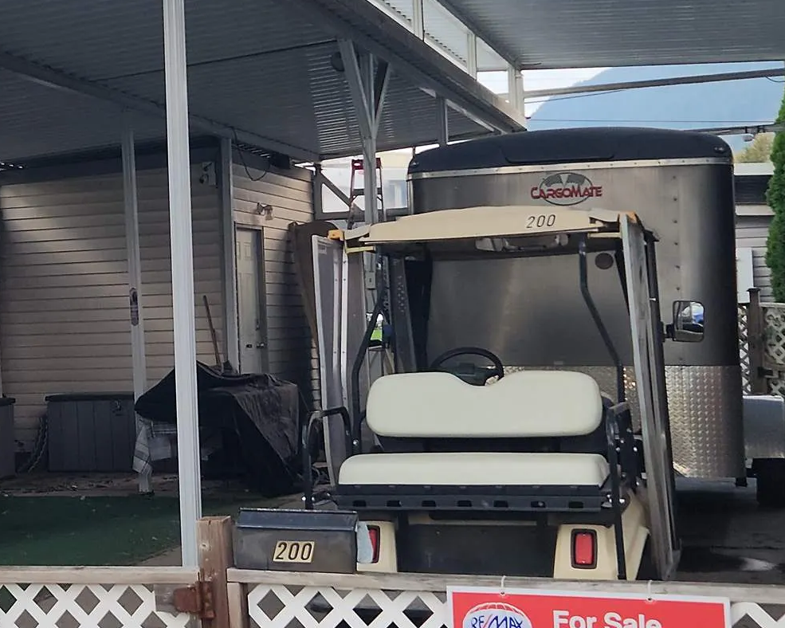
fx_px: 1626
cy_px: 258
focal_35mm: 70
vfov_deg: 21.8
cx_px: 155
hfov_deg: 26.6
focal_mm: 5.4
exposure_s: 1/129
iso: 20
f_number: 1.8
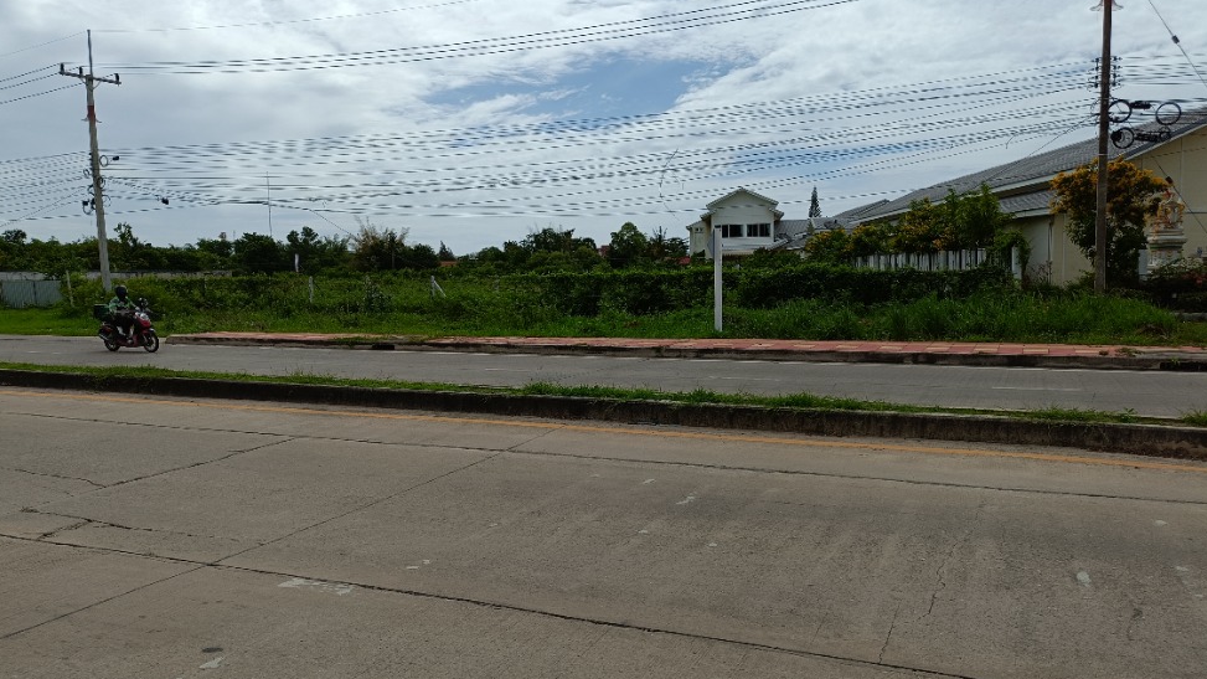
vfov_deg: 41.5
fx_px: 896
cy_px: 357
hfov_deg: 67.9
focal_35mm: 28
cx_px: 612
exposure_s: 1/1686
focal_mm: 4.7
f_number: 1.7
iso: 103
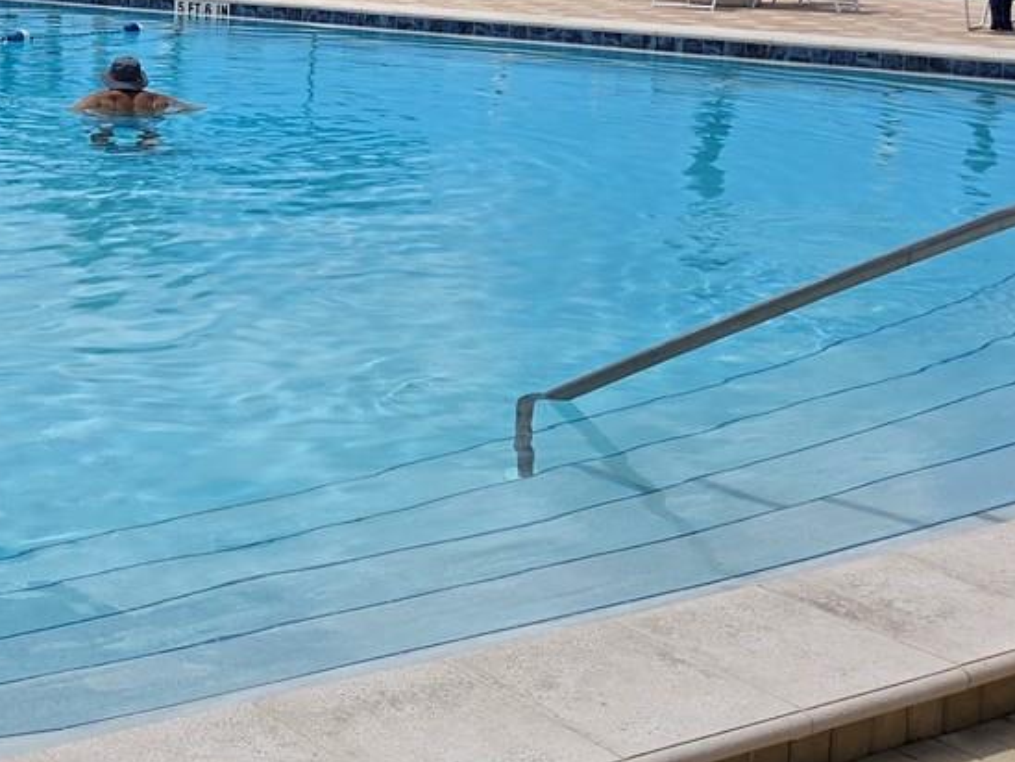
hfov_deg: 26.1
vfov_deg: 21.6
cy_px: 141
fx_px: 1965
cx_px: -177
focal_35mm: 67
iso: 64
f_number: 1.8
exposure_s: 1/7734
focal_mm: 5.4
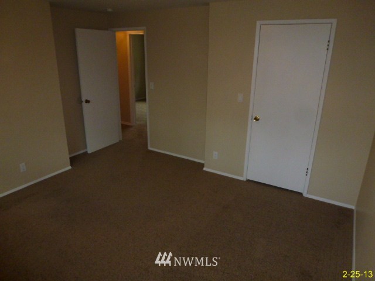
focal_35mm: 24
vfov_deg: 56.8
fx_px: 260
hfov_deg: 71.6
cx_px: 188
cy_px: 140
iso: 320
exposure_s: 1/60
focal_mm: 4.3
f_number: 3.3
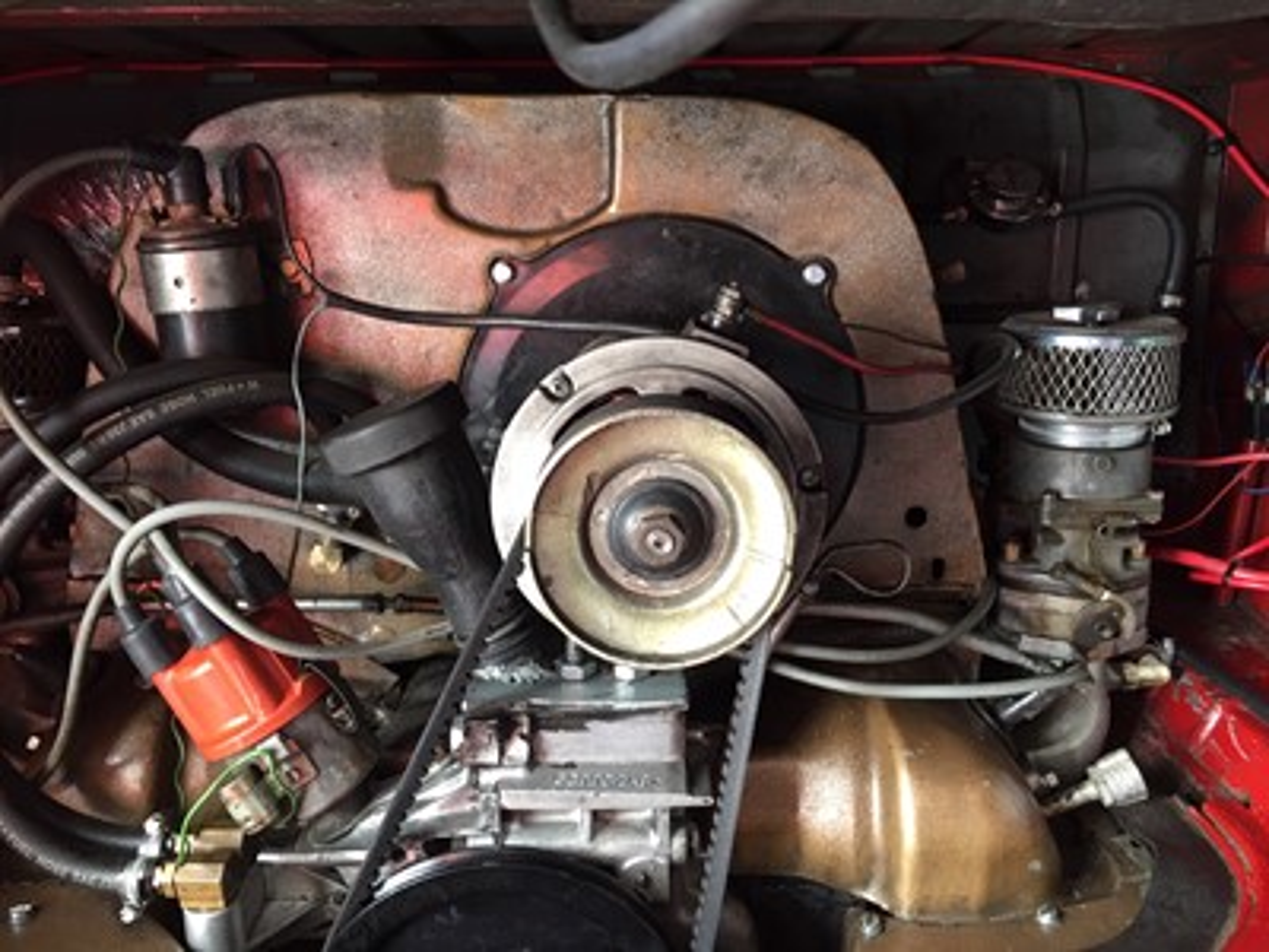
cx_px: 634
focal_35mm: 29
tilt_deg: -14.8
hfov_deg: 61.7
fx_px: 1063
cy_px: 476
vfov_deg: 48.2
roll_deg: -0.7
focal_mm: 4.15
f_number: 2.2
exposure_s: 1/17
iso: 40
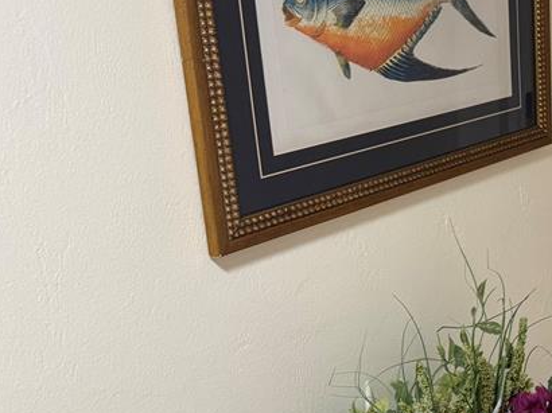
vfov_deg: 24.4
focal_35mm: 60
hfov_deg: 30.0
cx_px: 552
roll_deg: +2.0
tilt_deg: -18.0
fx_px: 956
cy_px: 215
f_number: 1.78
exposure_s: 1/60
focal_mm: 6.76
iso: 320
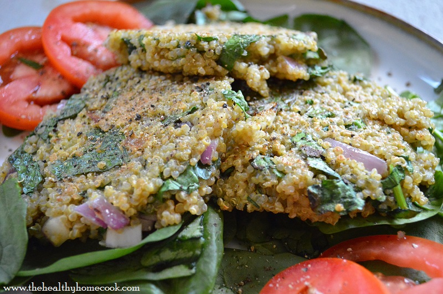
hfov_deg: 41.2
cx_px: 222
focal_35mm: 48
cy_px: 147
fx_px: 590
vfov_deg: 28.0
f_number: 4.8
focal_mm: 32
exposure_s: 1/160
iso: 3200
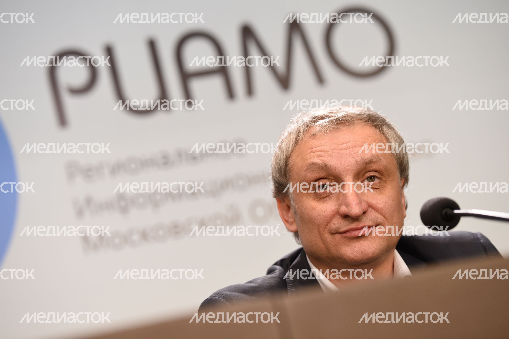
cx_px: 254
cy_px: 170
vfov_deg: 11.0
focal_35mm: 125
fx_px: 1766
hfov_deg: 16.4
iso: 1250
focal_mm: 125
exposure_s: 1/200
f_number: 3.5
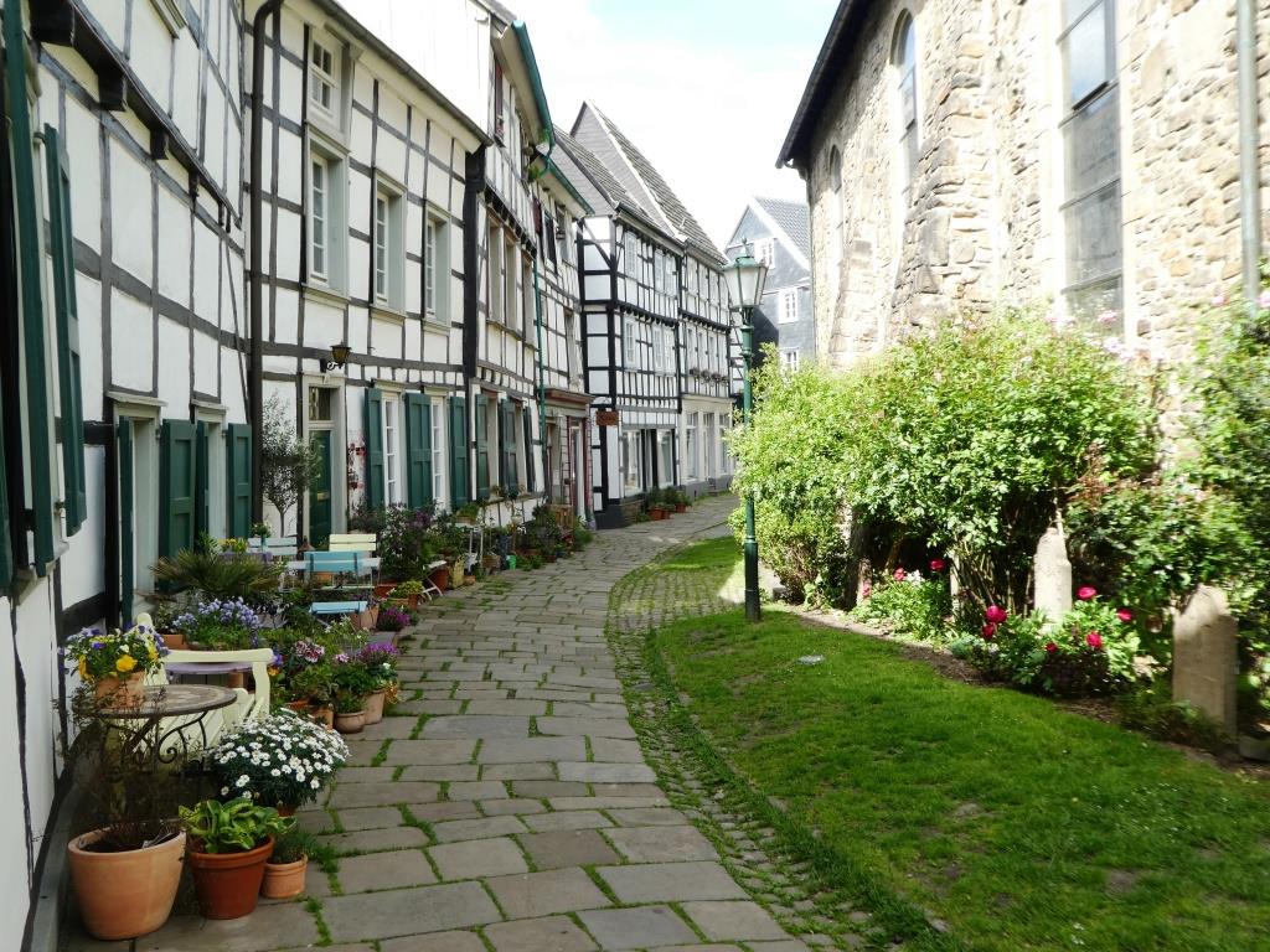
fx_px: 1137
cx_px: 635
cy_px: 476
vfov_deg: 45.4
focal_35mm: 31
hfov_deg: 58.4
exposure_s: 1/200
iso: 80
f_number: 3.5
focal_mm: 5.4
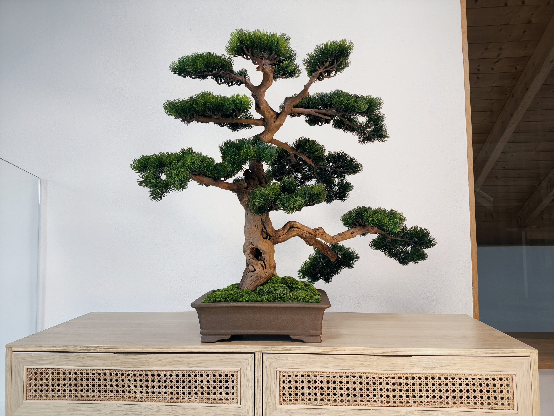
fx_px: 400
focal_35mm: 25
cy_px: 208
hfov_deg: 69.4
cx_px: 277
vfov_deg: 54.9
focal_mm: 4.71
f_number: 1.7
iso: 64
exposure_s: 1/50
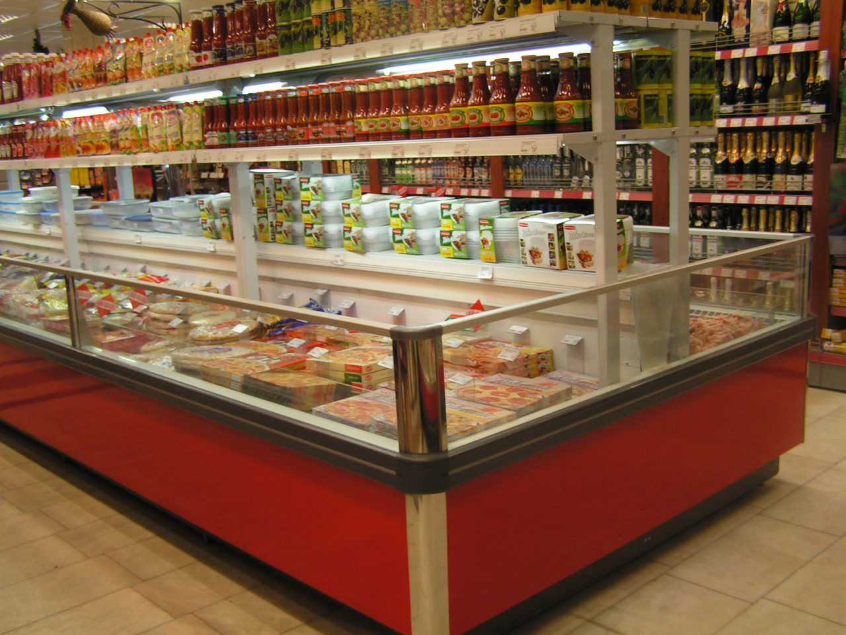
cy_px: 318
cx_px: 423
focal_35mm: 38
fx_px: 929
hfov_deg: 49.0
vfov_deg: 37.7
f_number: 2.8
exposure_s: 1/50
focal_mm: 6.3
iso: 80
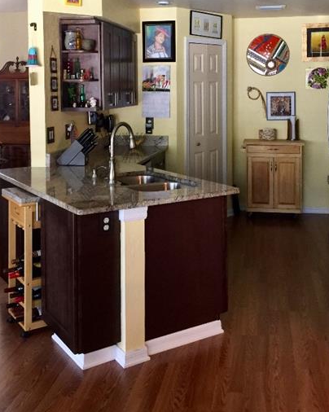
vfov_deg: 41.9
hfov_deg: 34.8
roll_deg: -1.1
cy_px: 114
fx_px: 524
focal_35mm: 43
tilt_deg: -1.6
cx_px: 175
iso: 100
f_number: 2.2
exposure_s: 1/15
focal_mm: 4.15
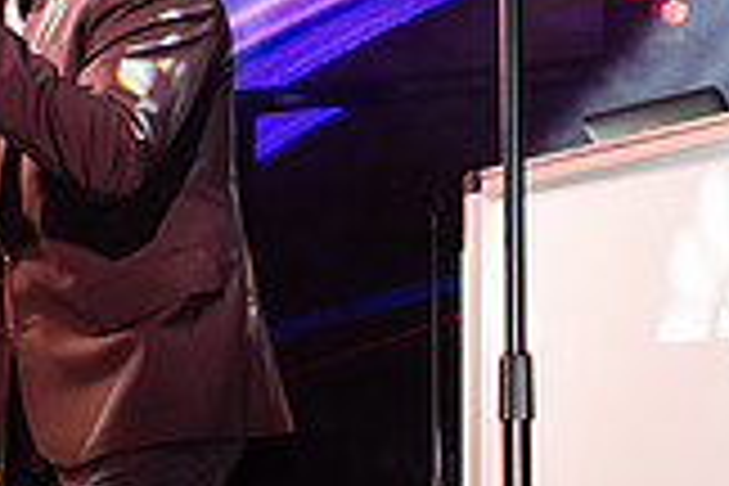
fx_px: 2531
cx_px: 112
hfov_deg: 16.2
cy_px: 106
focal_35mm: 125
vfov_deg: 10.9
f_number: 5
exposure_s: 1/200
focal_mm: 35
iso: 1000
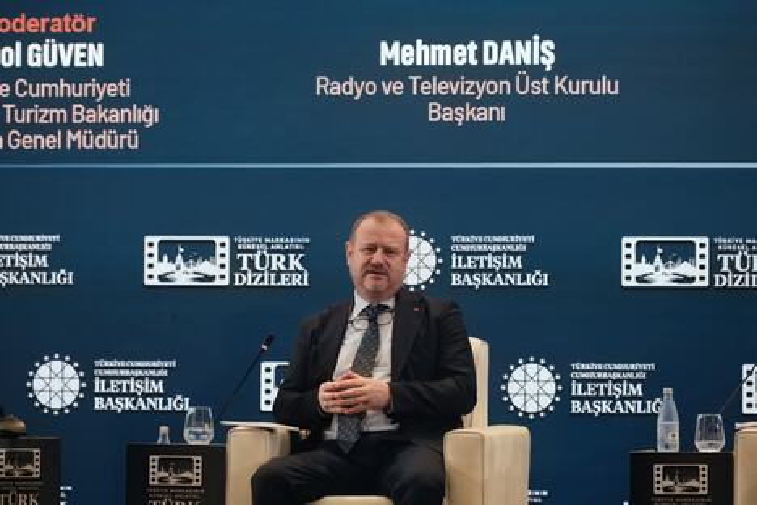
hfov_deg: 7.4
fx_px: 5824
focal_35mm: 277
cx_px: 378
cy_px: 252
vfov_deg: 5.0
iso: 3200
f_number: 5
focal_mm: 184.6
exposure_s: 1/120
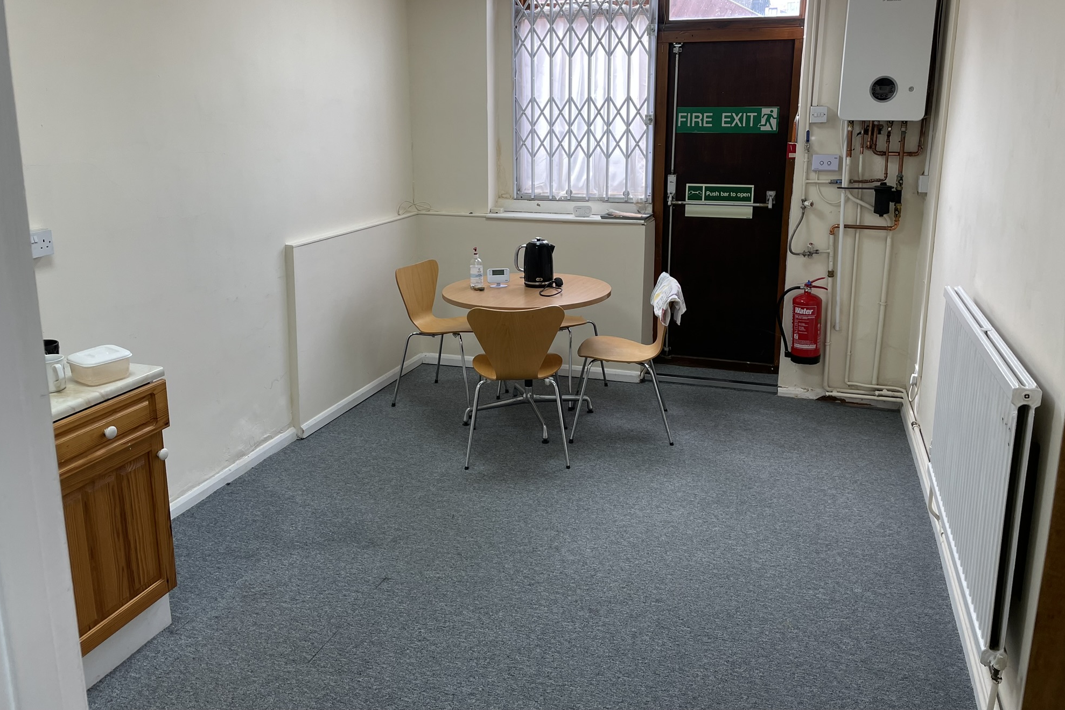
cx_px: 527
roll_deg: -0.2
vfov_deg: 46.2
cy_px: 297
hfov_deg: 65.5
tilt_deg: -11.6
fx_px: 828
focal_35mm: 28
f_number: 1.6
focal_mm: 4.2
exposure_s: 1/100
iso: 50
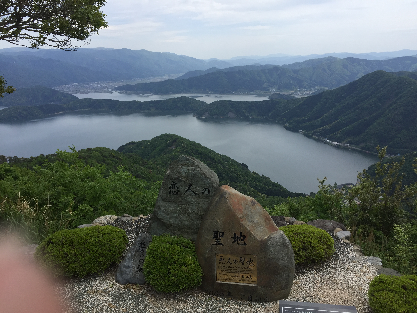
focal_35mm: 29
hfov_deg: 61.7
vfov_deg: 48.2
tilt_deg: -16.4
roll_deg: -0.1
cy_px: 156
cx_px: 208
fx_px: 349
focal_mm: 4.15
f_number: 2.2
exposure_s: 1/1883
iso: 32
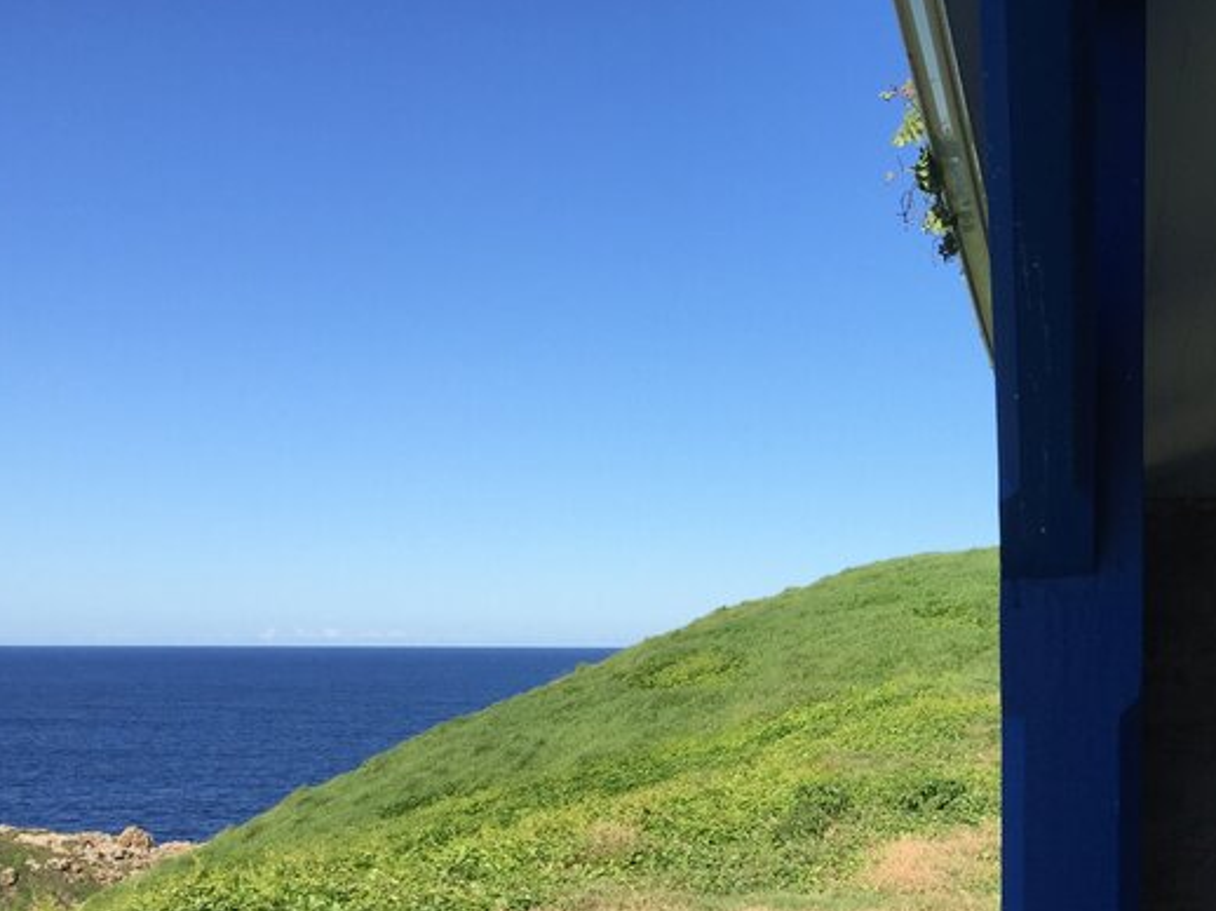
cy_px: 758
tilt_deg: -2.3
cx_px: 1110
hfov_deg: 32.5
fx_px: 1966
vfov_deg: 25.5
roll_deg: -1.1
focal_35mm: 56
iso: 32
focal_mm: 4.15
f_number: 2.2
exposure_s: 1/1799
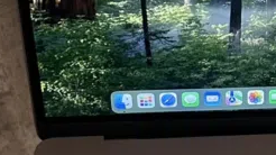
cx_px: 325
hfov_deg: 27.5
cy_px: 112
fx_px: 497
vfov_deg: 17.6
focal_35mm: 68
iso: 800
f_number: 1.78
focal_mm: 6.86
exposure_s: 1/33
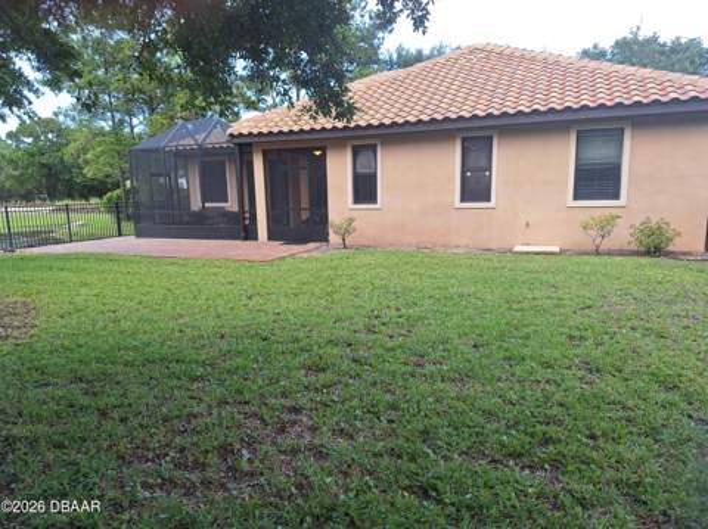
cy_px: 264
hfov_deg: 74.0
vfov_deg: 58.8
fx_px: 470
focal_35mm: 23
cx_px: 354
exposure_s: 1/524
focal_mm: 5.54
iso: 40
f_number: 1.8
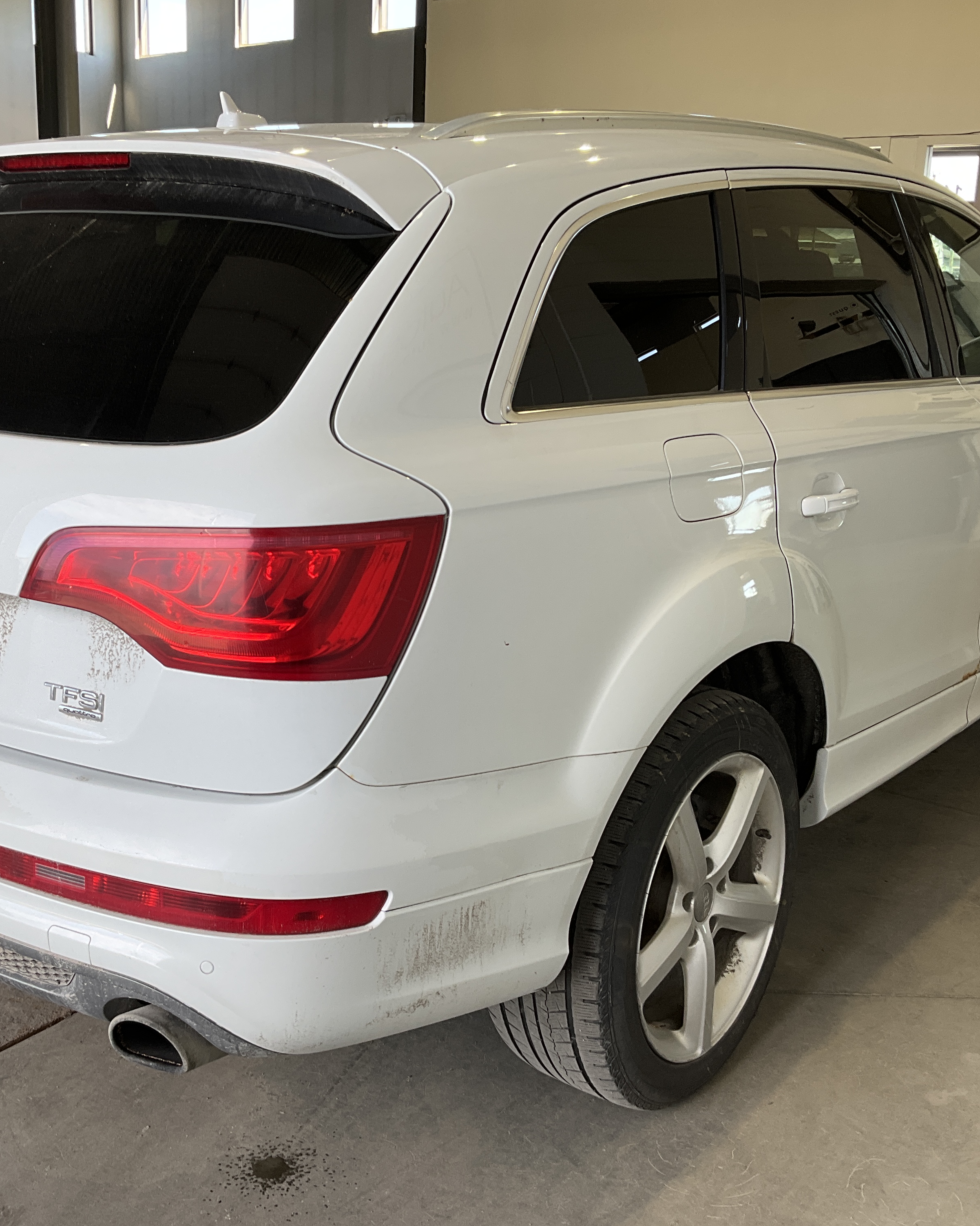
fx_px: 1377
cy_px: 615
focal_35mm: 38
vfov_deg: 47.9
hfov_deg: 39.0
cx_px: 407
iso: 20
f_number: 1.8
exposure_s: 1/120
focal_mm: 3
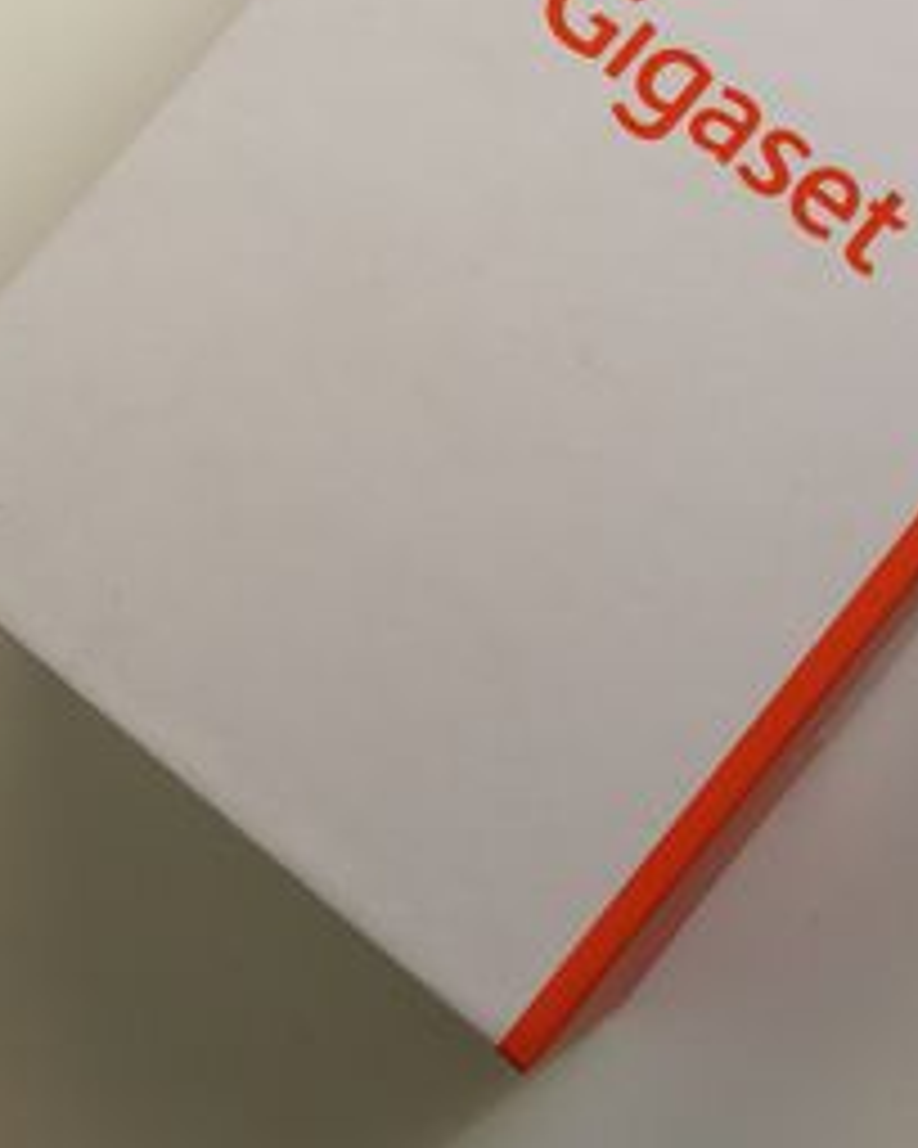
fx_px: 2106
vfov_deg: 30.2
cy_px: 365
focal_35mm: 62
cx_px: 1017
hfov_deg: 23.1
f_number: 2.2
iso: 64
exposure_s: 1/50
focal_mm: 4.5
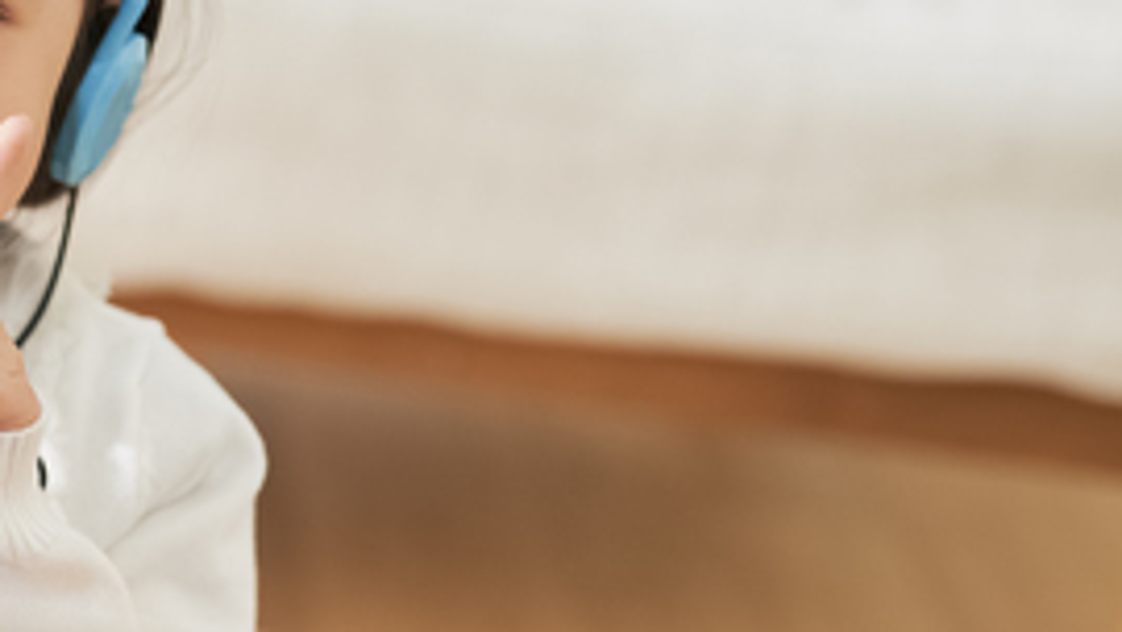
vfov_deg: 9.8
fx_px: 3690
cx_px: -125
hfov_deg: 16.7
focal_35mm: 124
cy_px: 279
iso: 400
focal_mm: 50
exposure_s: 1/320
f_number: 2
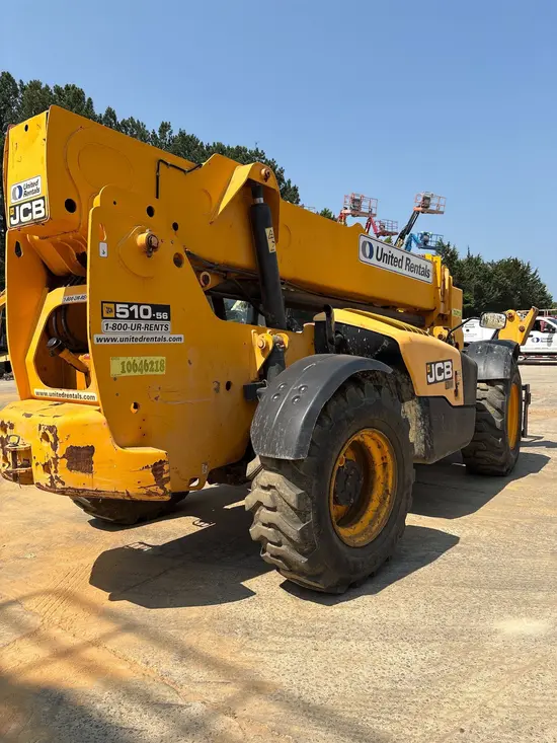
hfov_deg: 53.1
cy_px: 372
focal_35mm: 26
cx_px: 278
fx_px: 558
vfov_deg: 67.3
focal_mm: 5.96
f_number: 1.6
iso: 50
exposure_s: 1/3279
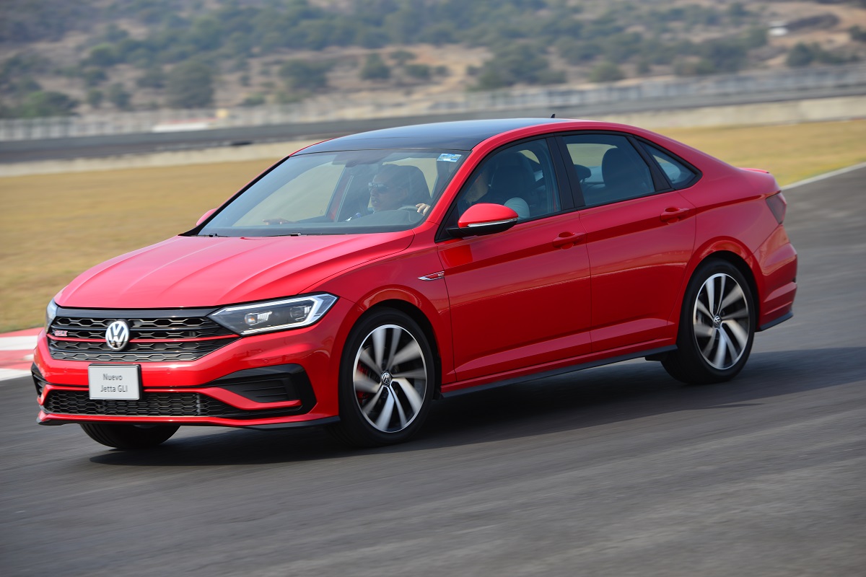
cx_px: 433
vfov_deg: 9.5
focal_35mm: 145
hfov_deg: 14.2
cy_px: 288
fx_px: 3488
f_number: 11
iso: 100
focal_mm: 145
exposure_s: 1/250
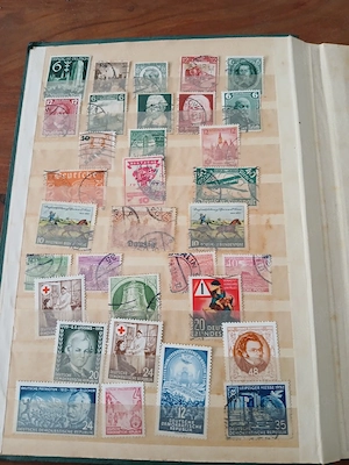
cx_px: 174
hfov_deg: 53.1
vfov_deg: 67.3
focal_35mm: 26
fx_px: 350
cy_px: 232
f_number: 1.8
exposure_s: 1/50.3
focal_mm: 3.98
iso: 250
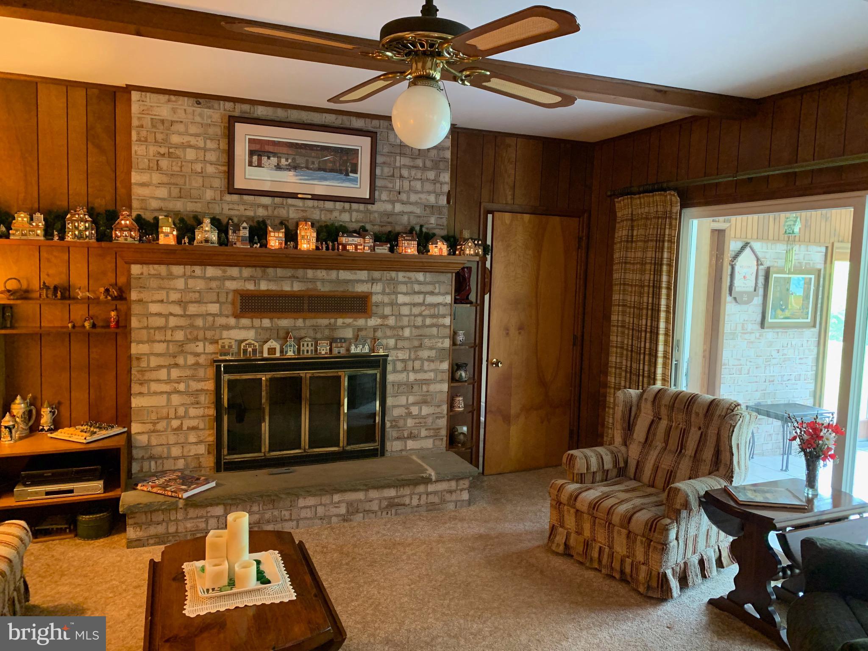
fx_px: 652
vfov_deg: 53.1
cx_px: 434
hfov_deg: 67.3
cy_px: 326
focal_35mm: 26
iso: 640
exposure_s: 1/30
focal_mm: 4.25
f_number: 1.8
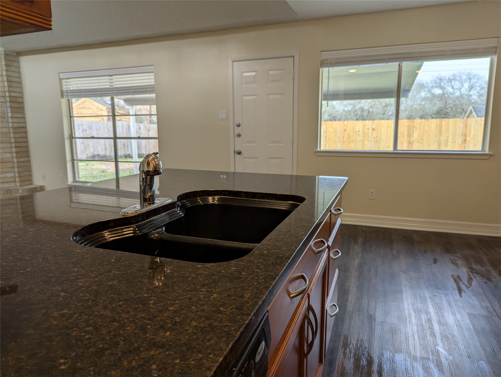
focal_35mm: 24
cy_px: 188
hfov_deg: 71.5
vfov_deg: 56.9
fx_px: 348
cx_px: 250
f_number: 1.85
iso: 38
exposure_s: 1/209
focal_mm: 6.81
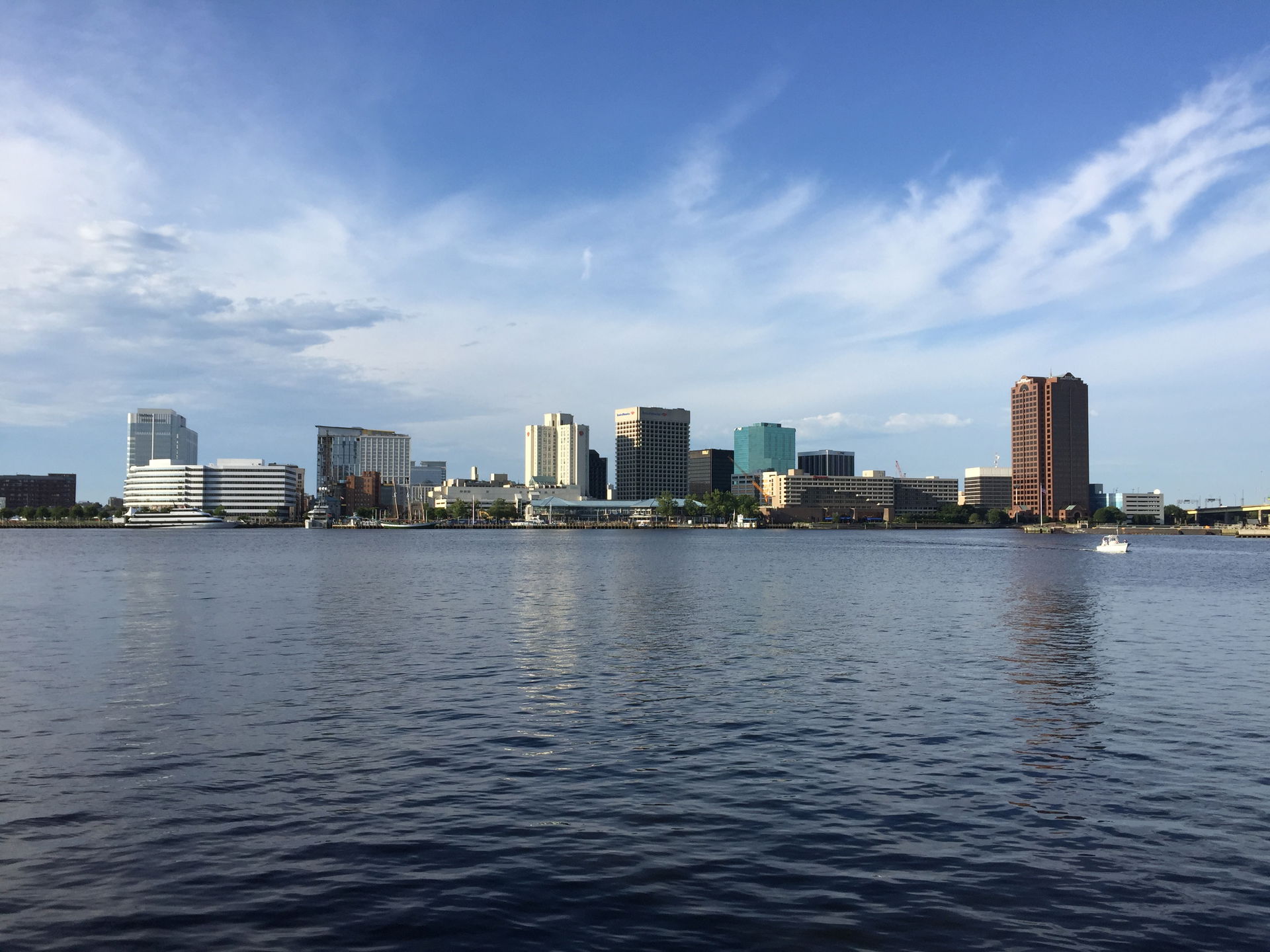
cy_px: 476
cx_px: 635
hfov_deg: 61.7
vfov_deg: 48.2
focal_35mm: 29
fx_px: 1064
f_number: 2.2
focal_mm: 4.15
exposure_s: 1/1883
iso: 32
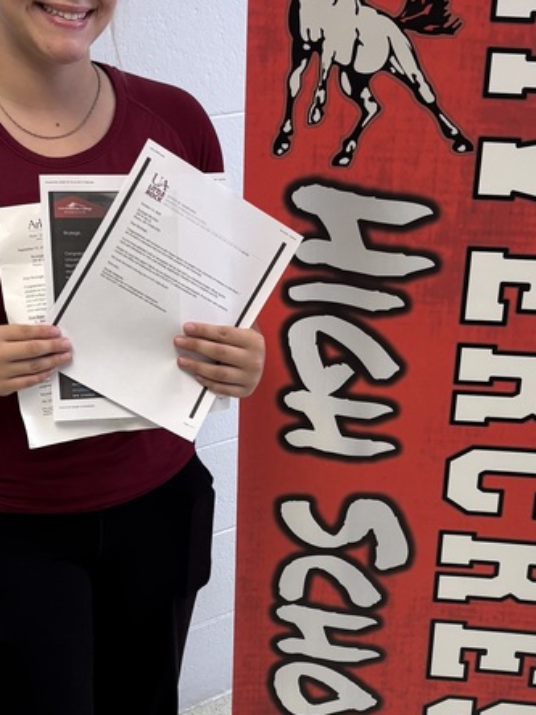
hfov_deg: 24.4
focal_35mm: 60
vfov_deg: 32.0
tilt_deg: -28.1
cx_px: 301
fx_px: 1239
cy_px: 469
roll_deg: -2.2
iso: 125
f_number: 1.6
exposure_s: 1/120
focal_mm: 5.96
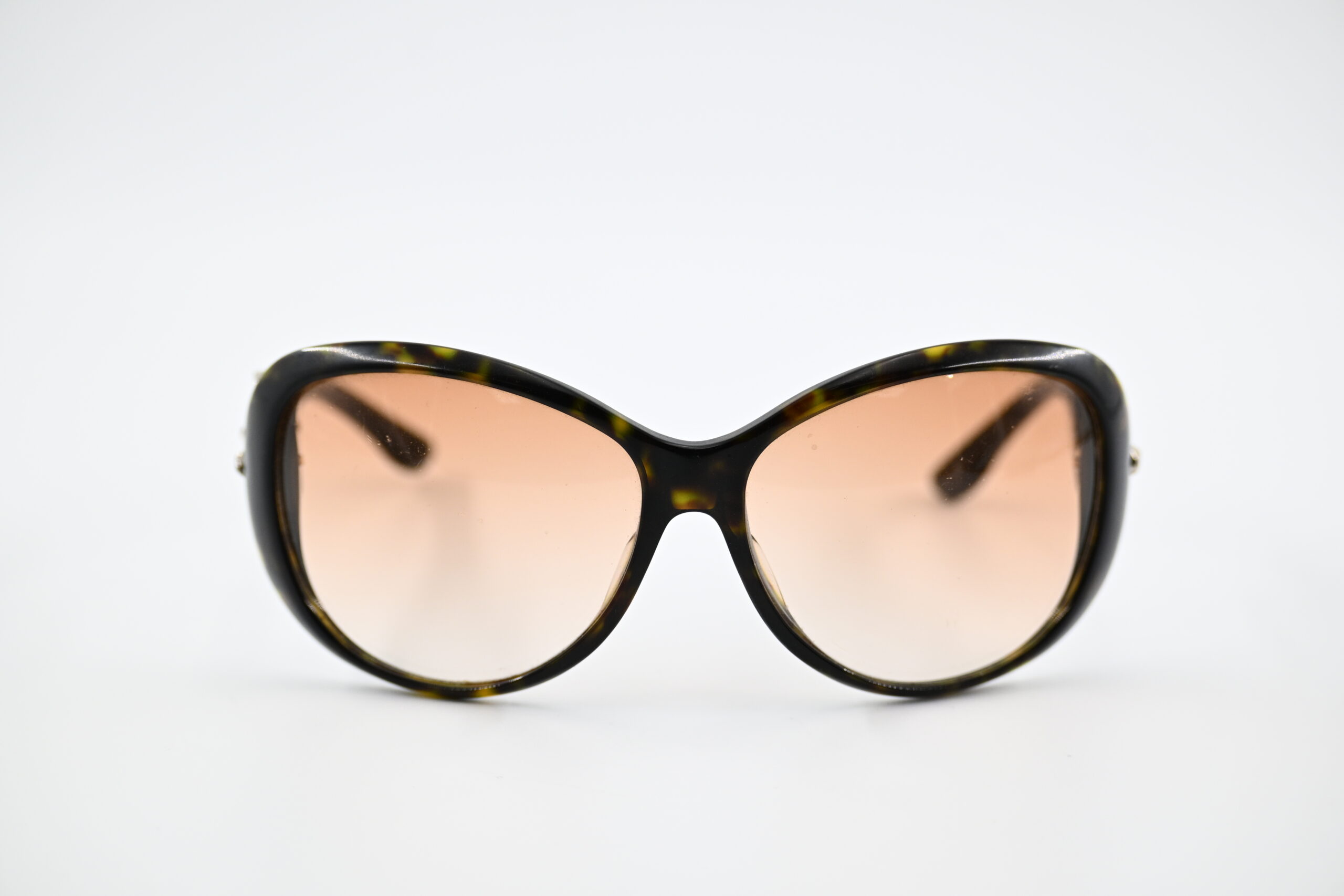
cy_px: 448
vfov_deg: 13.6
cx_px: 672
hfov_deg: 20.3
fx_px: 3752
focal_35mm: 100
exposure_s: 1/400
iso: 400
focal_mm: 67
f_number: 4.8
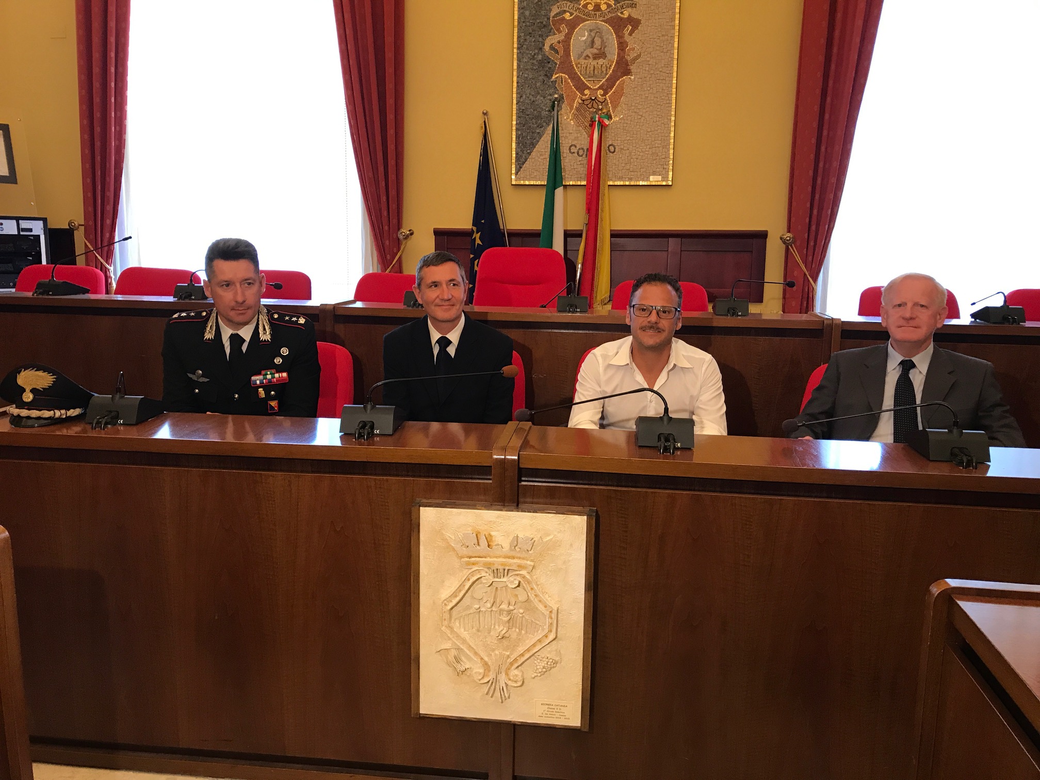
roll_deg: +0.0
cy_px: 390
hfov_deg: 63.4
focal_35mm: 28
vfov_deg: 49.7
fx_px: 841
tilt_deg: -10.2
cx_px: 520
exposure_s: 1/17
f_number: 1.8
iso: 50
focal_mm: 3.99
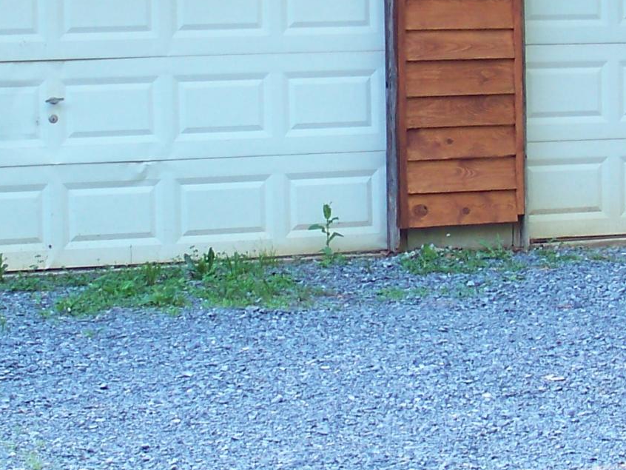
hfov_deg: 16.8
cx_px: 276
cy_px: 236
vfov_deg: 12.7
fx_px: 2116
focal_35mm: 117
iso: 64
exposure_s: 1/20
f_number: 2.8
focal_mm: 5.85
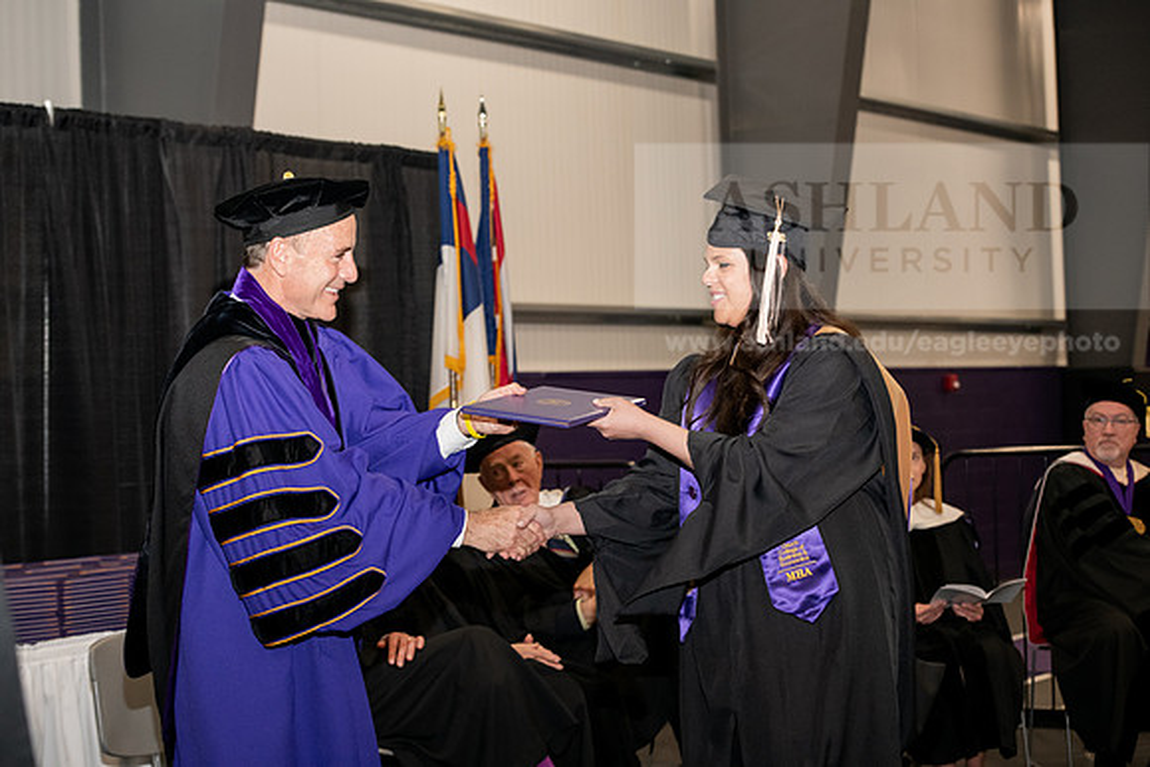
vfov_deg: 18.2
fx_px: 2396
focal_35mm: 75
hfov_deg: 27.0
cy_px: 384
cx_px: 575
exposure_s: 1/200
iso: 2000
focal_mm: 75
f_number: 5.6
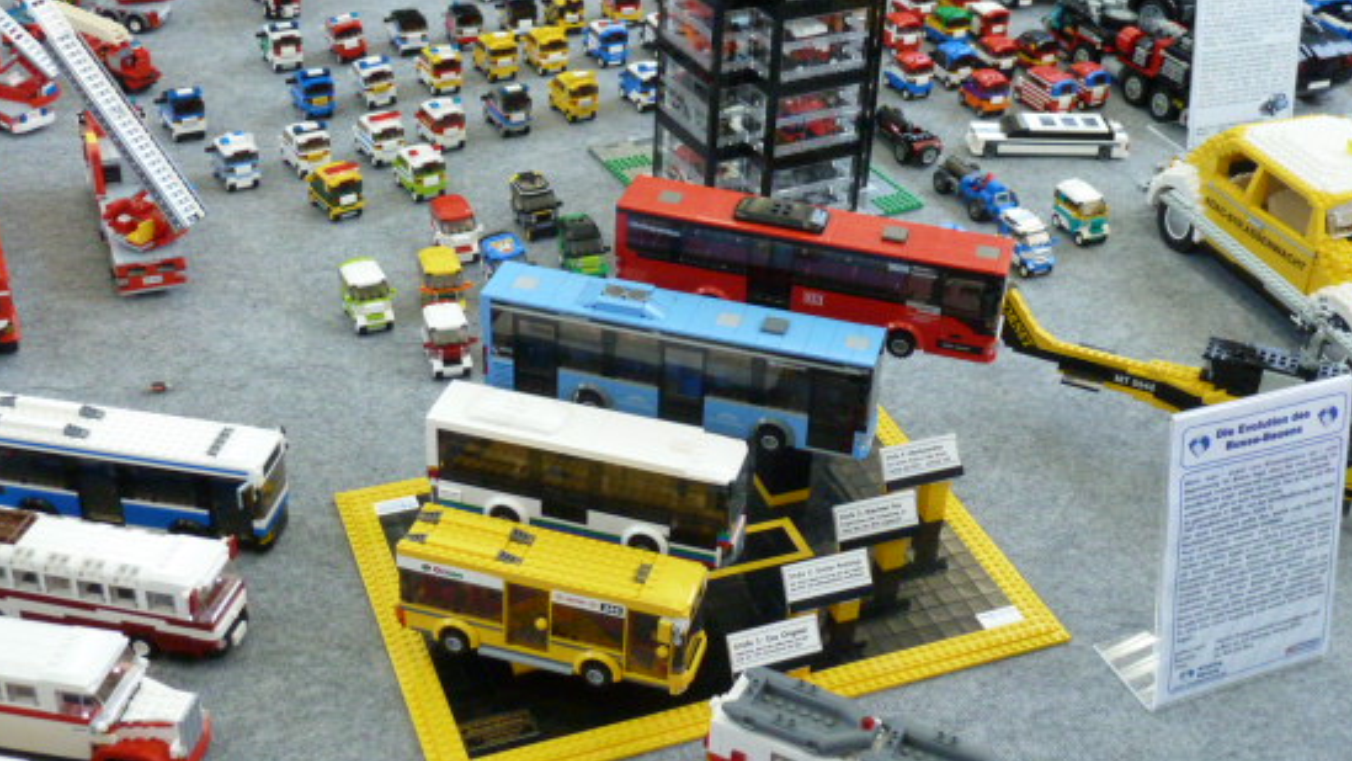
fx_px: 1685
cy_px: 328
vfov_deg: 25.4
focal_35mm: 47
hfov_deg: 43.6
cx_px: 756
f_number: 3.6
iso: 400
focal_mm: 6.1
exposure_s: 1/13
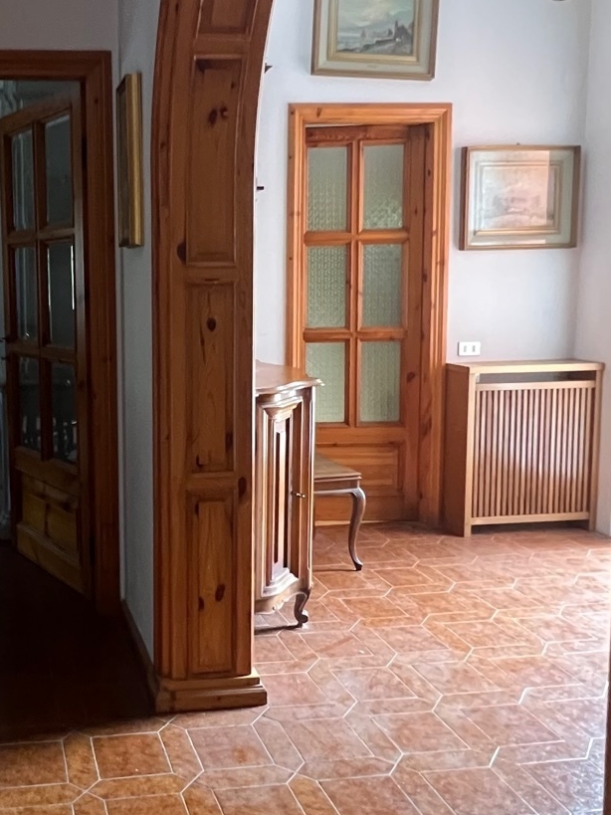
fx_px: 753
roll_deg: +1.6
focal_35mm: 32
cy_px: 362
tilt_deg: -4.3
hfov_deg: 40.9
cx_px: 65
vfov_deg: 56.7
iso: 800
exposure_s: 1/34
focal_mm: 1.57
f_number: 1.8
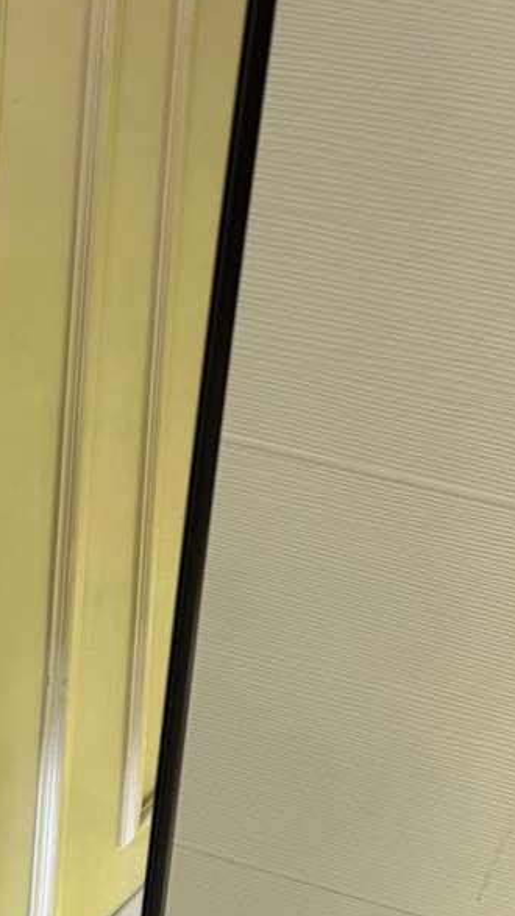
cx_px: -41
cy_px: 382
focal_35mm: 57
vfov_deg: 36.5
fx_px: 1384
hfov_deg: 20.2
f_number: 1.78
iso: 250
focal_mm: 6.86
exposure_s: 1/60
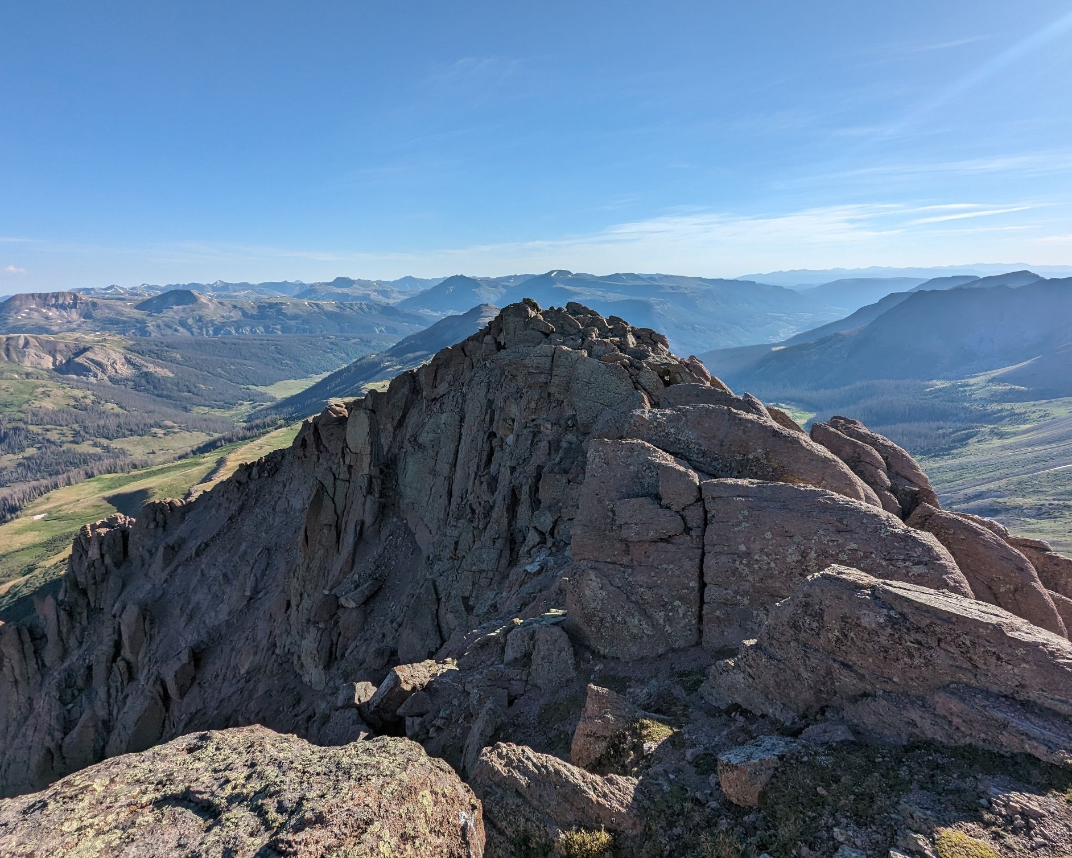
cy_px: 421
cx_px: 563
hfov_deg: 89.6
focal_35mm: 17
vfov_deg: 77.0
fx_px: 539
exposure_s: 1/3571
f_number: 2.2
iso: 53
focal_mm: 2.35
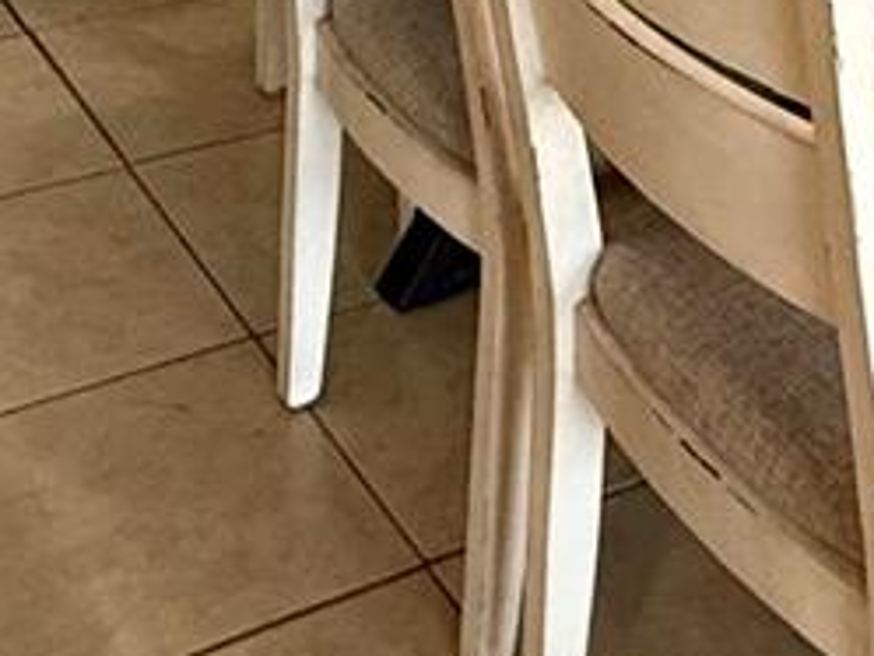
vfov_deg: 13.6
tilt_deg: -6.7
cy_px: -723
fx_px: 2273
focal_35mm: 90
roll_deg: -2.0
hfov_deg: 21.4
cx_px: 727
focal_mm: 2.22
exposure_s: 1/60
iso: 250
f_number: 2.2
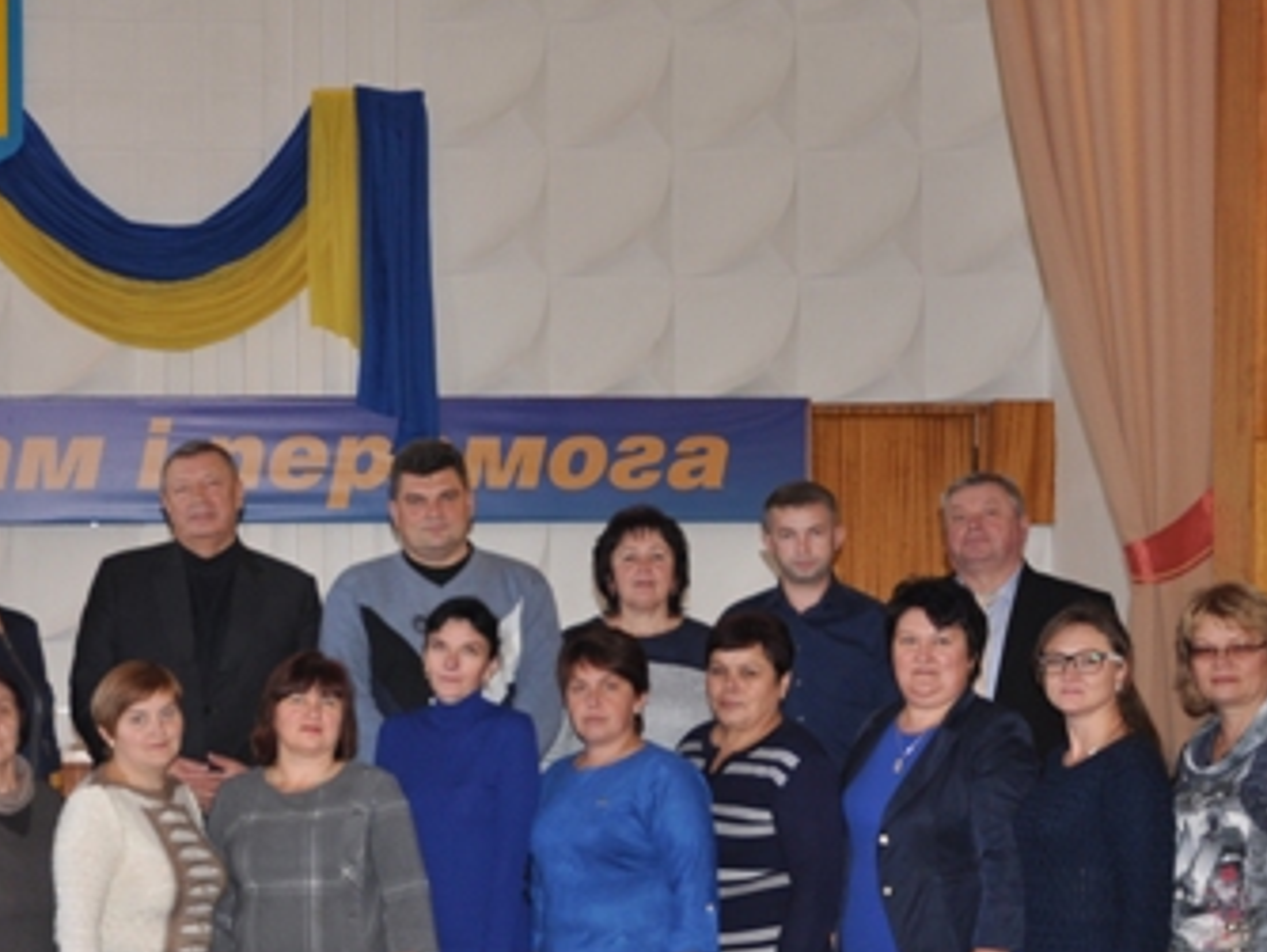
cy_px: 700
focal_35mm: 69
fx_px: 2524
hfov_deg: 27.7
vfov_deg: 21.2
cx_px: 303
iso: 400
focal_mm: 25
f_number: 4
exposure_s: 1/60
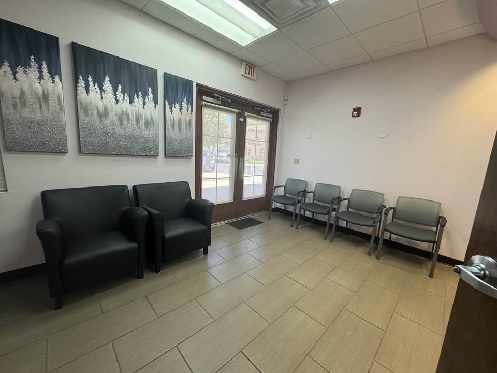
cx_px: 248
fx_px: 201
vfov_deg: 85.7
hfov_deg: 102.1
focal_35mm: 14
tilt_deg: -10.1
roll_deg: -4.0
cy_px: 186
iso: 250
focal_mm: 2.22
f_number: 2.2
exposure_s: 1/120
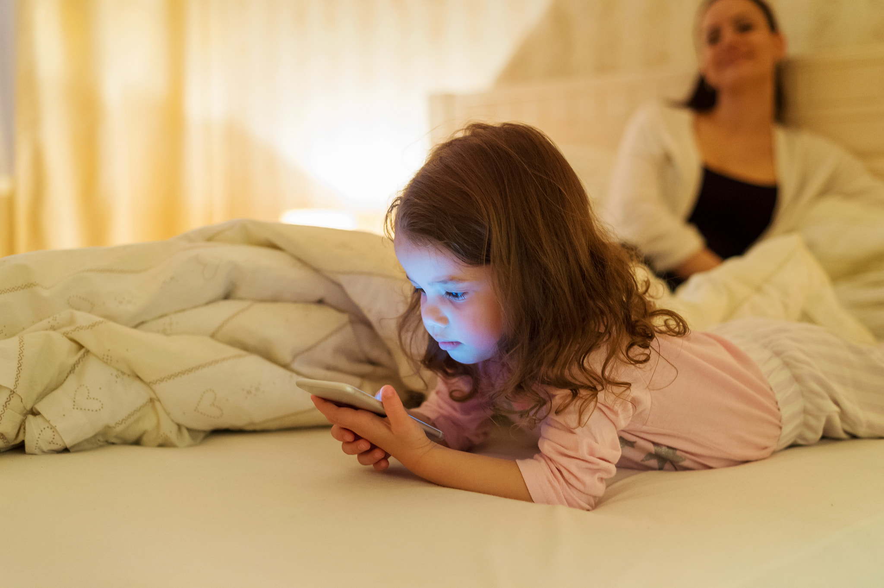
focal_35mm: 50
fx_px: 1227
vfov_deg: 27.0
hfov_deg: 39.6
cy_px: 294
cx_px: 442
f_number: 2.8
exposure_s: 1/100
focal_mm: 50
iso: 3200
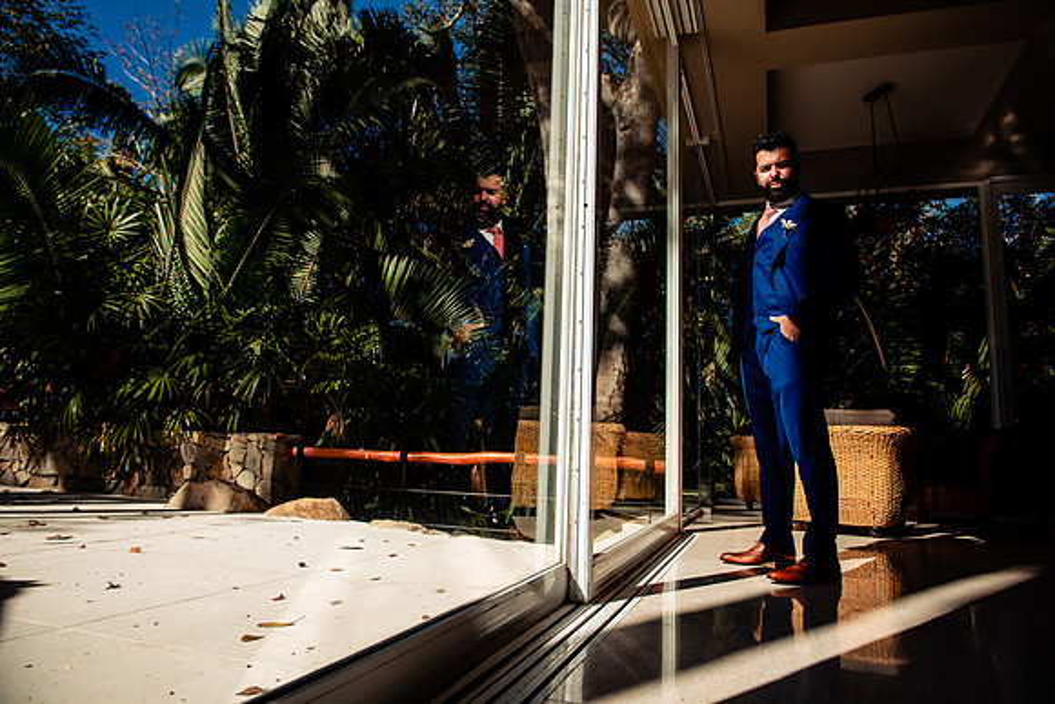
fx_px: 703
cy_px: 352
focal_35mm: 24
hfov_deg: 73.7
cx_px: 528
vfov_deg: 53.2
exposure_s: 1/2500
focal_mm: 24
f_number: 4
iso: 250
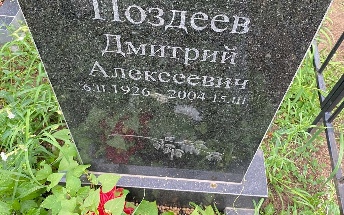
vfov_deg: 37.1
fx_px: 319
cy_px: 83
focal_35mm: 34
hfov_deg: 56.5
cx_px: 197
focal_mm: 4.25
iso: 125
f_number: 1.8
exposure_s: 1/60
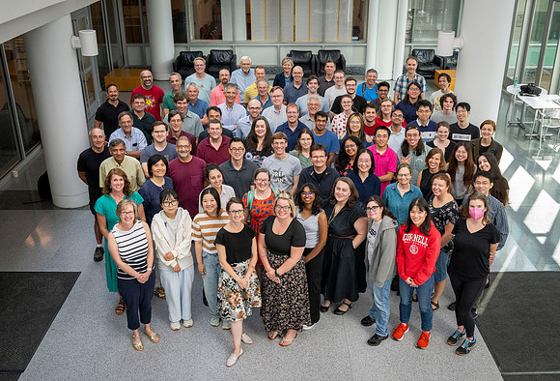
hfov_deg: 51.1
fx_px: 586
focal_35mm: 37
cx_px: 289
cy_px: 186
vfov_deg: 36.0
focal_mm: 34
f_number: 7.1
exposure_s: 1/200
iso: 1600
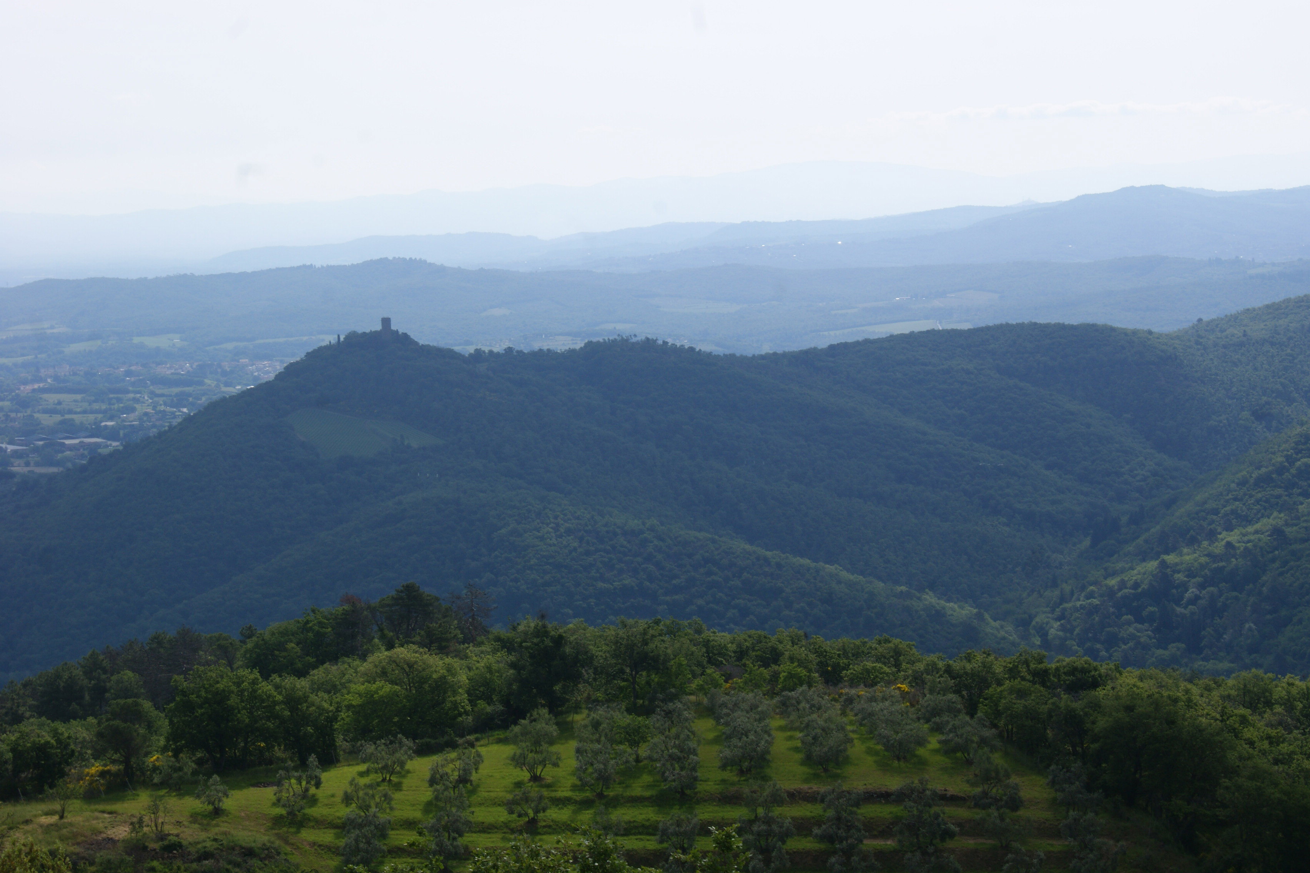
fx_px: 2729
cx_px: 655
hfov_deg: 27.0
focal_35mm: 75
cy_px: 436
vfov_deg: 18.2
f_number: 13
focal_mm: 50
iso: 100
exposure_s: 1/160
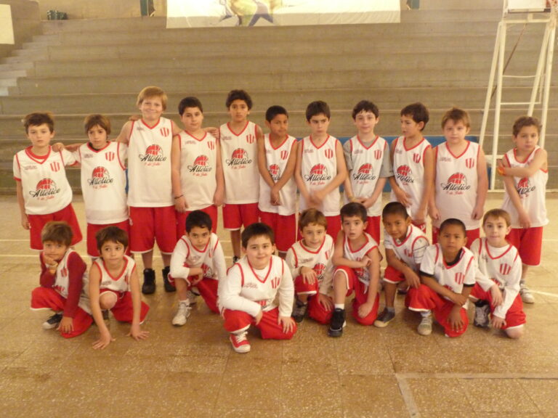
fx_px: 500
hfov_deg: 58.4
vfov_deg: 45.4
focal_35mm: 31
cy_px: 209
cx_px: 279
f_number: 3
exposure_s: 1/13
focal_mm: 5.6
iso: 800
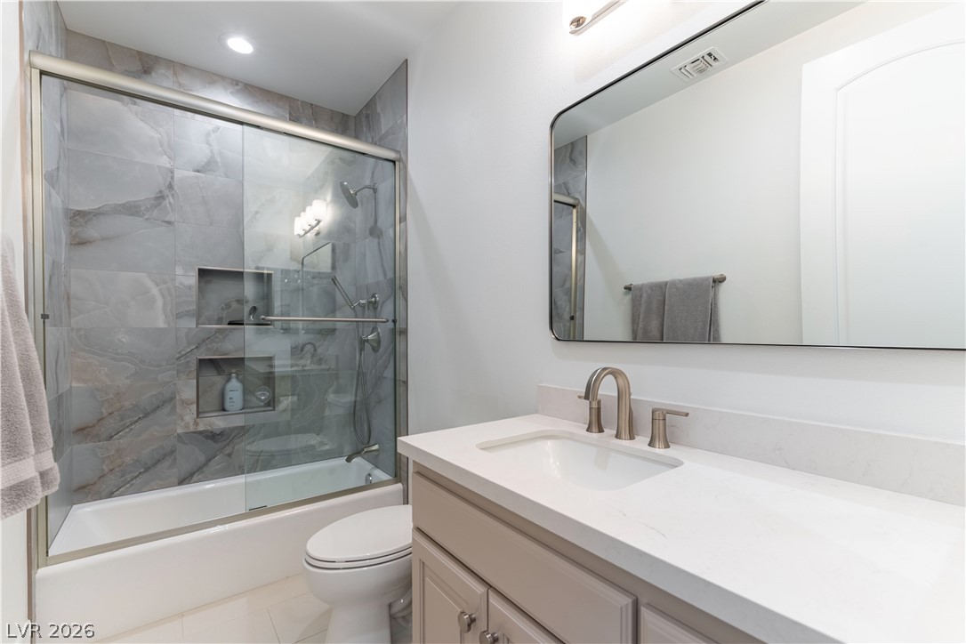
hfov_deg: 100.4
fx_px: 402
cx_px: 483
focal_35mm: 15
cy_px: 322
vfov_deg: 77.3
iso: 400
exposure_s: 1/640
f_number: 8
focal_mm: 15
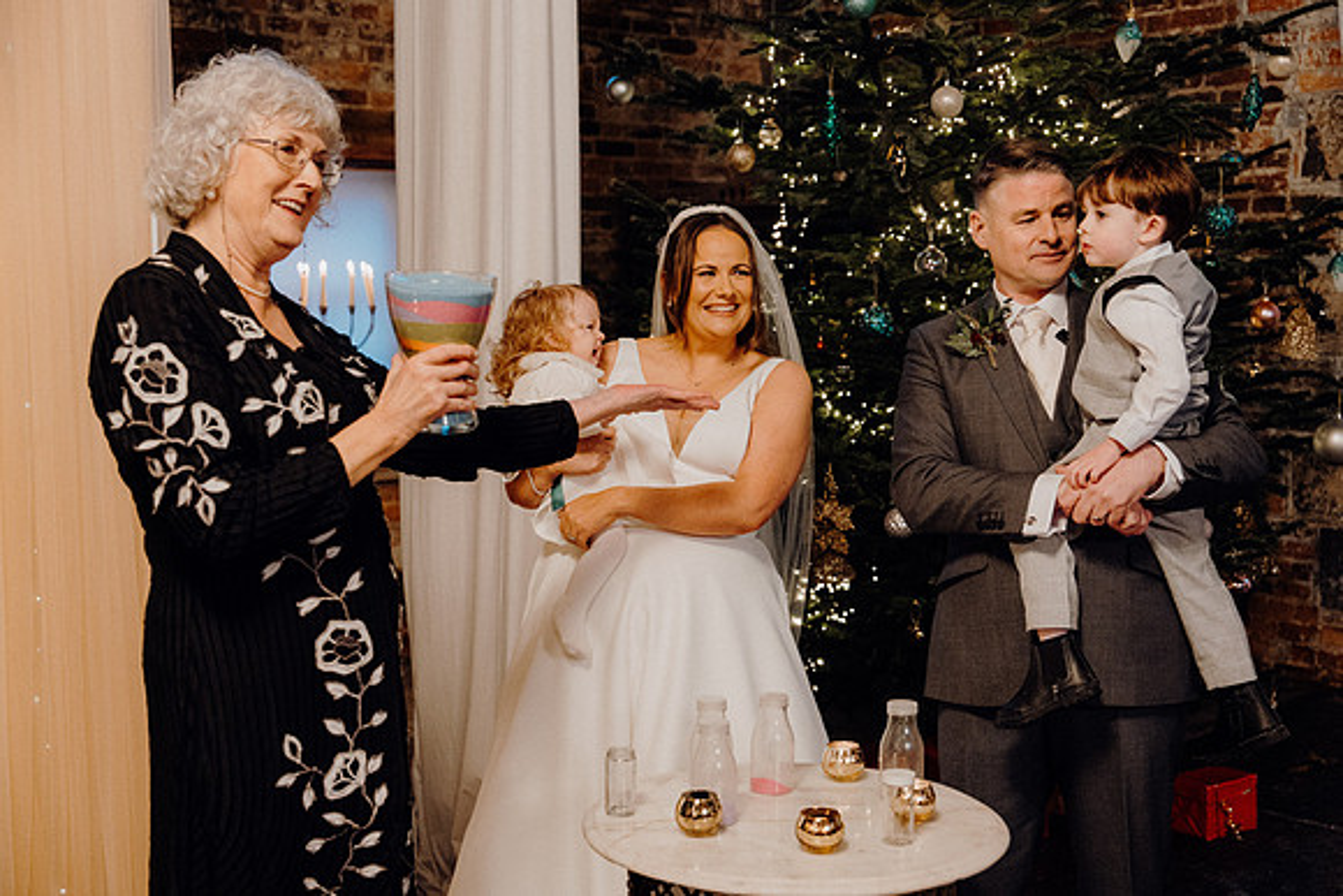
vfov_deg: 29.3
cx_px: 672
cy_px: 448
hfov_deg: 42.7
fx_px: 1716
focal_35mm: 46
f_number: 3.5
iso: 4000
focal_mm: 46
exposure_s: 1/160
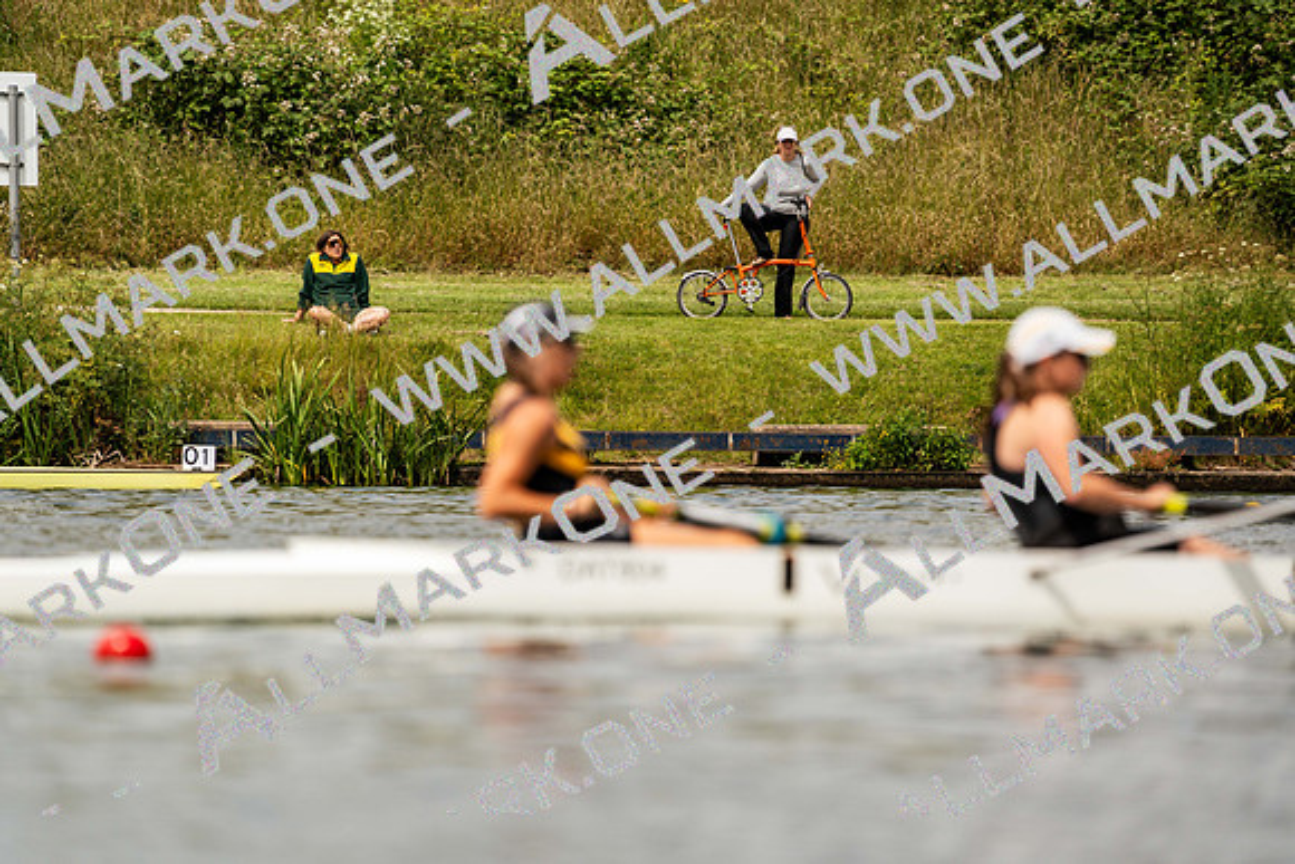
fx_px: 17306
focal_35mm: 481
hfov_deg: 4.3
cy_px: 432
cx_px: 648
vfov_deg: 2.9
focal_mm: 481
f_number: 6.3
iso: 160
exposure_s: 1/2000
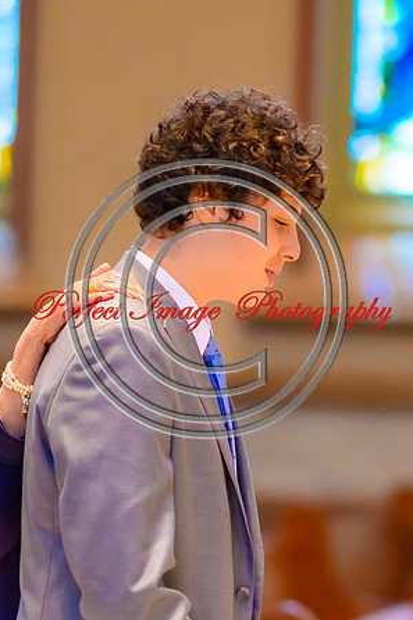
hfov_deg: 3.8
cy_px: 609
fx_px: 6303
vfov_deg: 5.6
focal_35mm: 366
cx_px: 338
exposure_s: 1/100
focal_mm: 105
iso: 800
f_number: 1.4
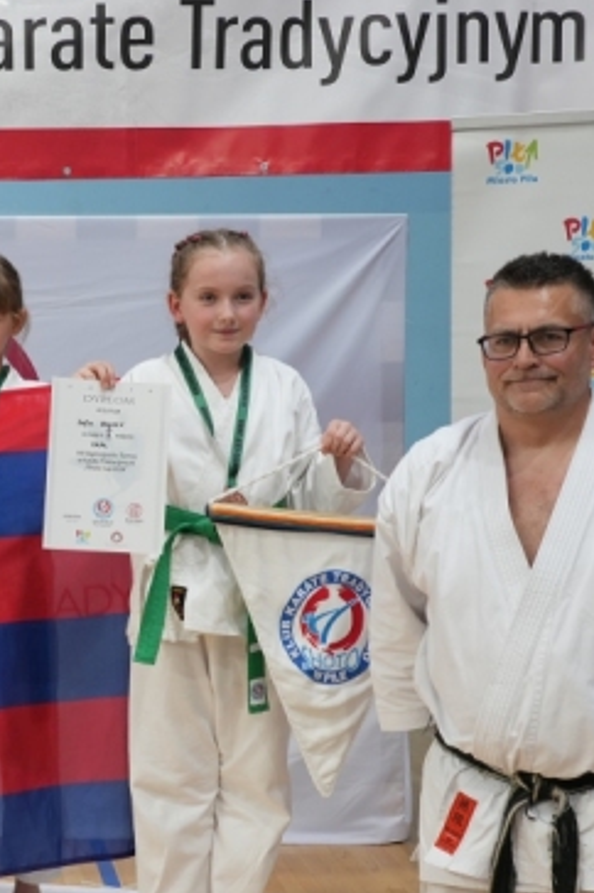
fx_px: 1636
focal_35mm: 66
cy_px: 541
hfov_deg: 19.8
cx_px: -27
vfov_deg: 30.4
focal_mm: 30
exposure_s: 1/30
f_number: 8
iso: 800
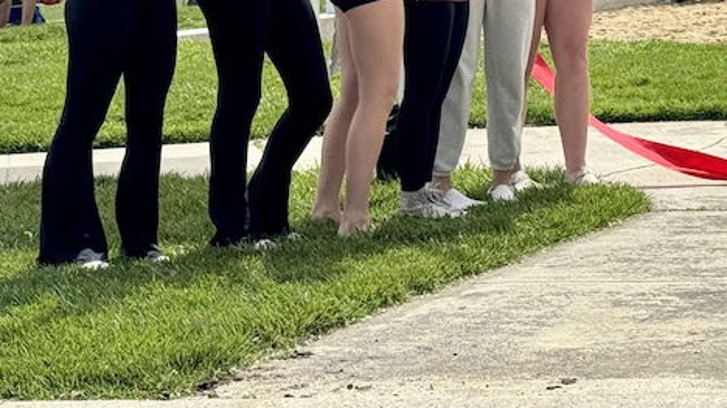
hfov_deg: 15.5
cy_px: -248
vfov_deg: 8.8
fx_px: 2583
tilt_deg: +1.8
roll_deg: +1.8
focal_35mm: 134
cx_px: 851
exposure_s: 1/5848
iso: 64
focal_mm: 6.86
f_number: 1.78
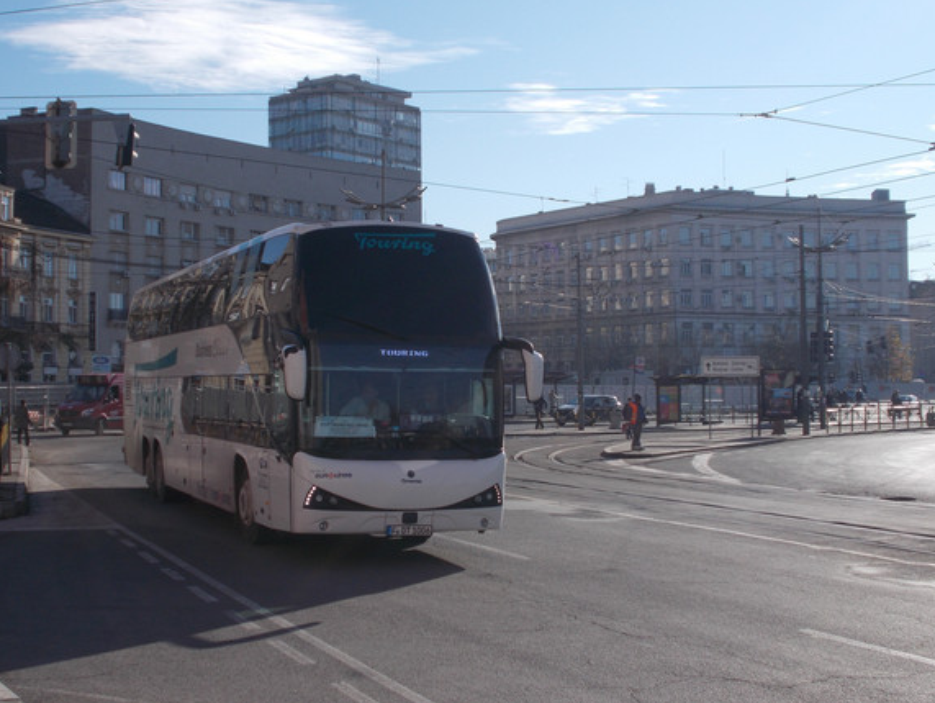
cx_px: 444
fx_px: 1514
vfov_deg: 26.1
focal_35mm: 56
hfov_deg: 34.3
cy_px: 334
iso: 80
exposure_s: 1/800
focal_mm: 9
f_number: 4.5
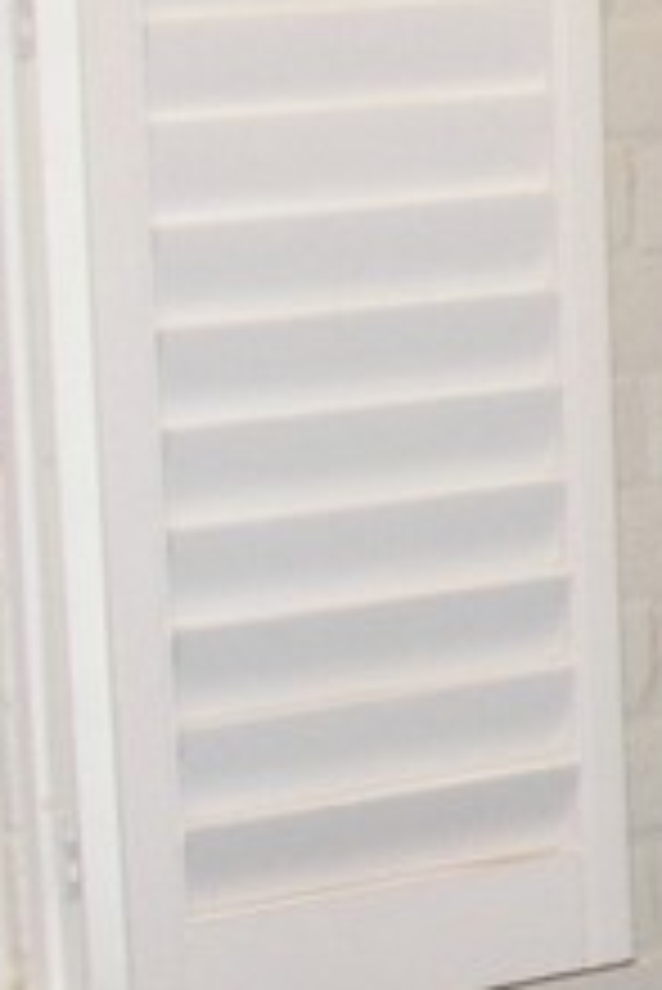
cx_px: 1518
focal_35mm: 174
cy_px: 558
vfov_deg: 11.8
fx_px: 4792
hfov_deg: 7.4
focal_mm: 6
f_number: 2.8
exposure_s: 1/30
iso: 100
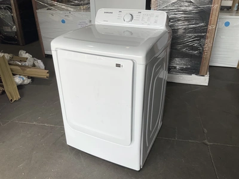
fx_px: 200
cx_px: 120
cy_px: 90
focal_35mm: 29
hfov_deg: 61.7
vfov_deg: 48.2
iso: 25
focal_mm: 3
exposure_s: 1/435
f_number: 1.8
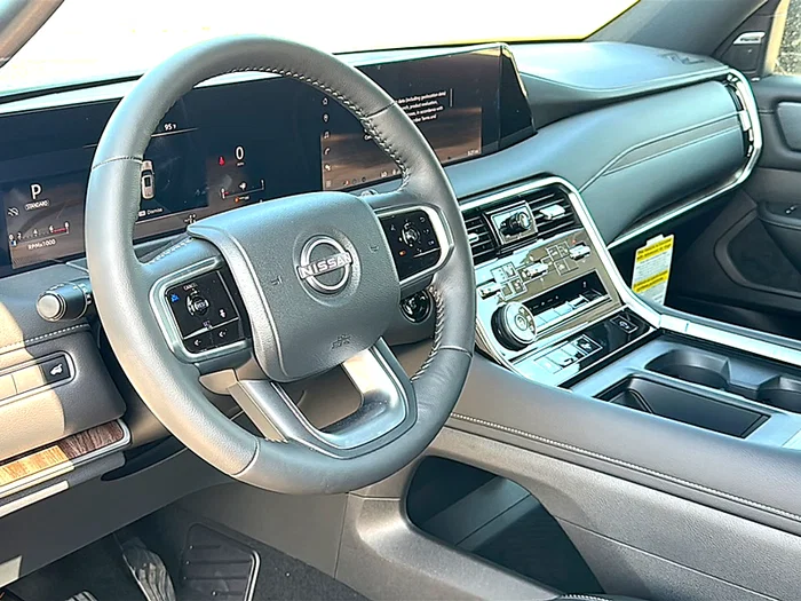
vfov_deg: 37.7
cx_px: 400
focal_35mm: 38
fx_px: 879
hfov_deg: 49.0
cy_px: 300
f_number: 1.78
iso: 100
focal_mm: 6.86
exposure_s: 1/219
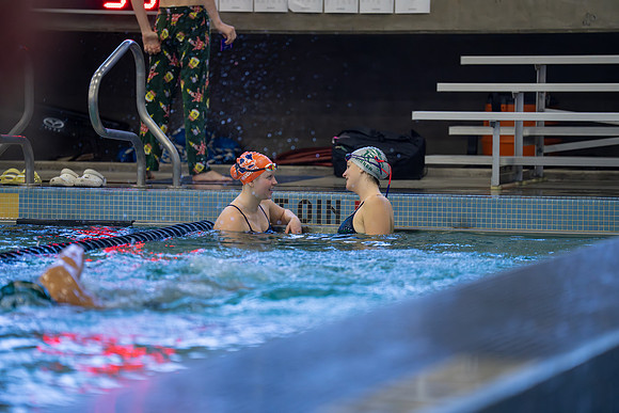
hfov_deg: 10.2
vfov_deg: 6.8
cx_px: 310
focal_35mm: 203
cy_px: 206
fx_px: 3484
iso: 2500
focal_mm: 200
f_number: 2.8
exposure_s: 1/1000
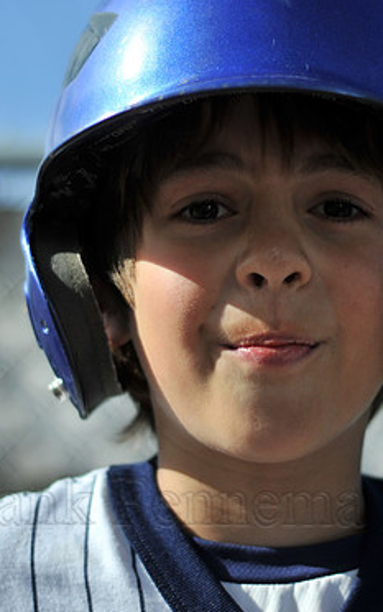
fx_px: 1984
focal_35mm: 119
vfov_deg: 17.5
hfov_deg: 11.0
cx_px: 299
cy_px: 300
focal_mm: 50
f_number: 2
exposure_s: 1/8000
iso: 200
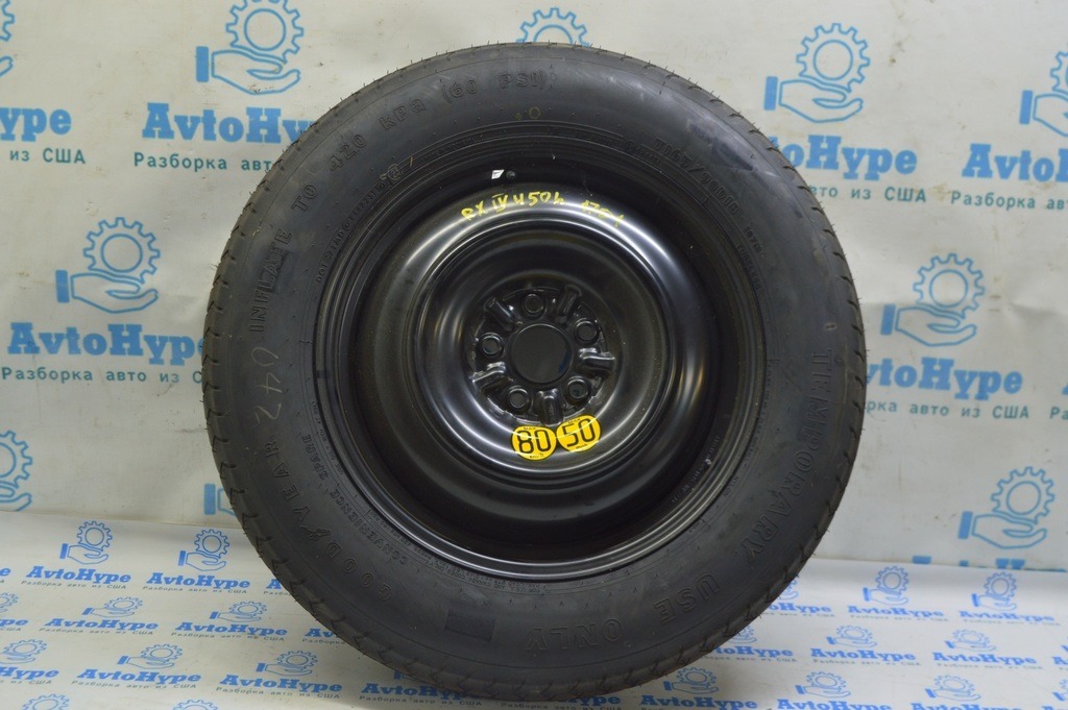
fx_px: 1156
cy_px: 355
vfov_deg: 34.2
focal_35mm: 39
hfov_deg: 49.6
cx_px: 534
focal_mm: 26
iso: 400
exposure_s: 1/20
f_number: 5.6
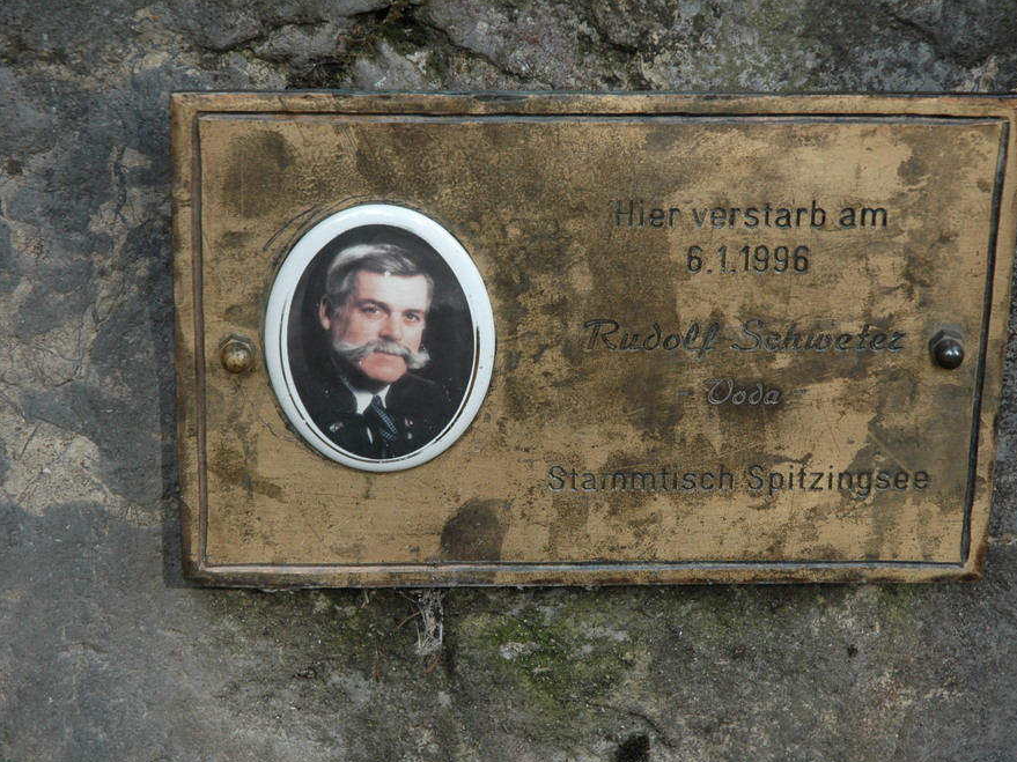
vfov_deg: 13.9
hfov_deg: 18.5
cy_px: 382
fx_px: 3130
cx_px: 558
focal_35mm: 107
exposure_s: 1/125
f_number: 5.6
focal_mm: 65
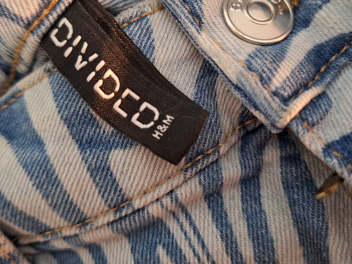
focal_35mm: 32
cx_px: 173
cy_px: 86
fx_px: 325
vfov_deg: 43.5
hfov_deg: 56.8
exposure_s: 1/20
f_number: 1.8
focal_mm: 5.54
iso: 400
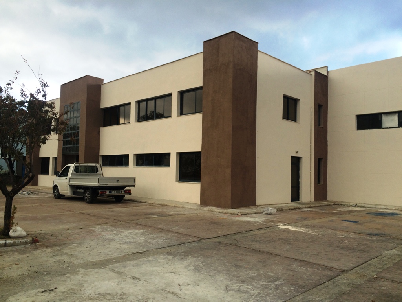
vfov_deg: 48.2
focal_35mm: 29
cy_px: 151
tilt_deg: +5.4
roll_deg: -0.3
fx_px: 337
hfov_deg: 61.7
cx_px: 201
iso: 32
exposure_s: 1/124
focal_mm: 4.15
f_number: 2.2
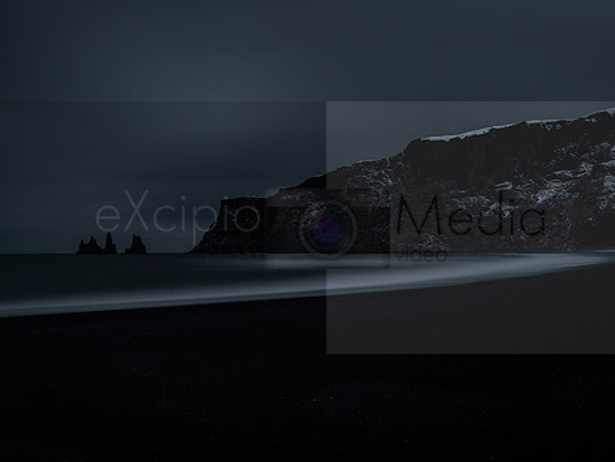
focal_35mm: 39
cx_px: 328
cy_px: 239
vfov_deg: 36.8
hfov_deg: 47.8
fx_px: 693
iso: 200
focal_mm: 33
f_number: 10
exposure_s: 178
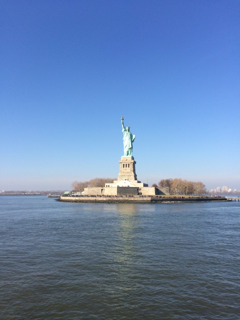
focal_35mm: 29
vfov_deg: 61.7
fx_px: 268
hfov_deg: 48.2
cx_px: 120
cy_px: 160
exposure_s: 1/2160
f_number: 2.2
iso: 32
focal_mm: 4.15
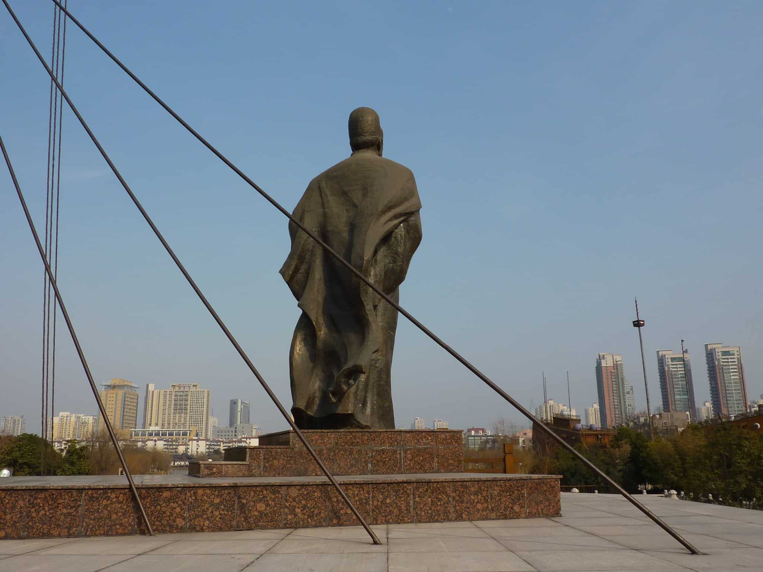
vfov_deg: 48.2
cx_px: 382
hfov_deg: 61.7
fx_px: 639
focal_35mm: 29
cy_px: 286
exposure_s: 1/500
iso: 80
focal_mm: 4.1
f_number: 5
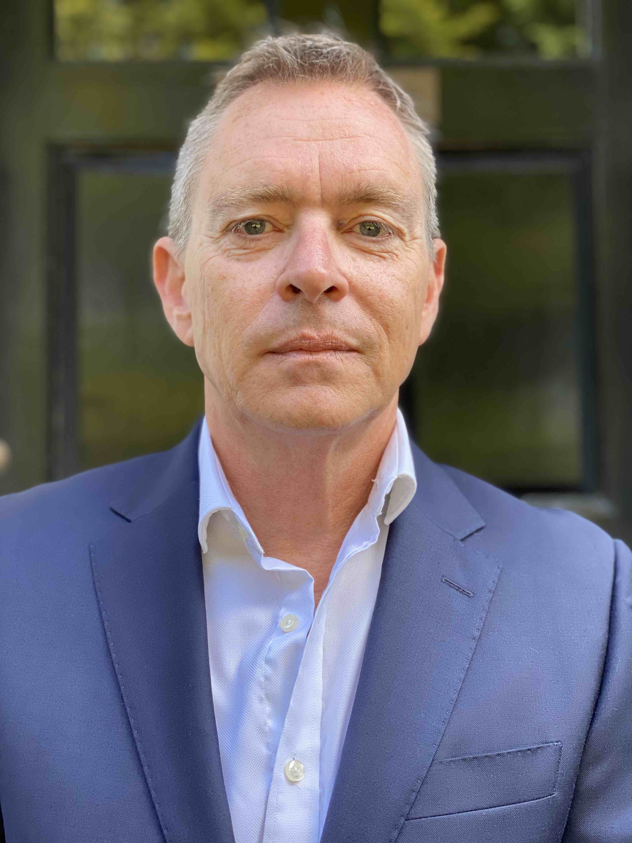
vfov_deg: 36.8
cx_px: 316
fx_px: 1266
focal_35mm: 52
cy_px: 422
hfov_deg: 28.0
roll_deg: +0.0
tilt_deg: +8.6
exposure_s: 1/122
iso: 40
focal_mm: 6
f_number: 2
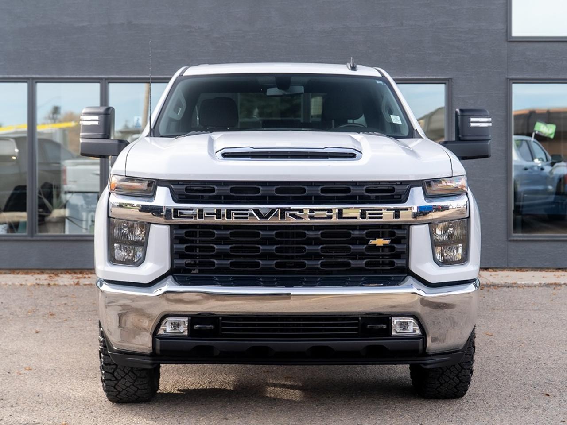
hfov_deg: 28.9
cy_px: 167
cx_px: 289
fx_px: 1101
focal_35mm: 67
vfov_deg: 21.8
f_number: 4
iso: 125
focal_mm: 50
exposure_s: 1/200
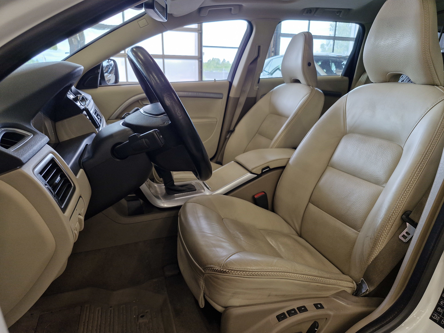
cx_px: 222
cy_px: 166
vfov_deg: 58.9
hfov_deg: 73.9
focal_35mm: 23
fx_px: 295
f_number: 1.8
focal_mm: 5.54
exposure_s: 1/180
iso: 160
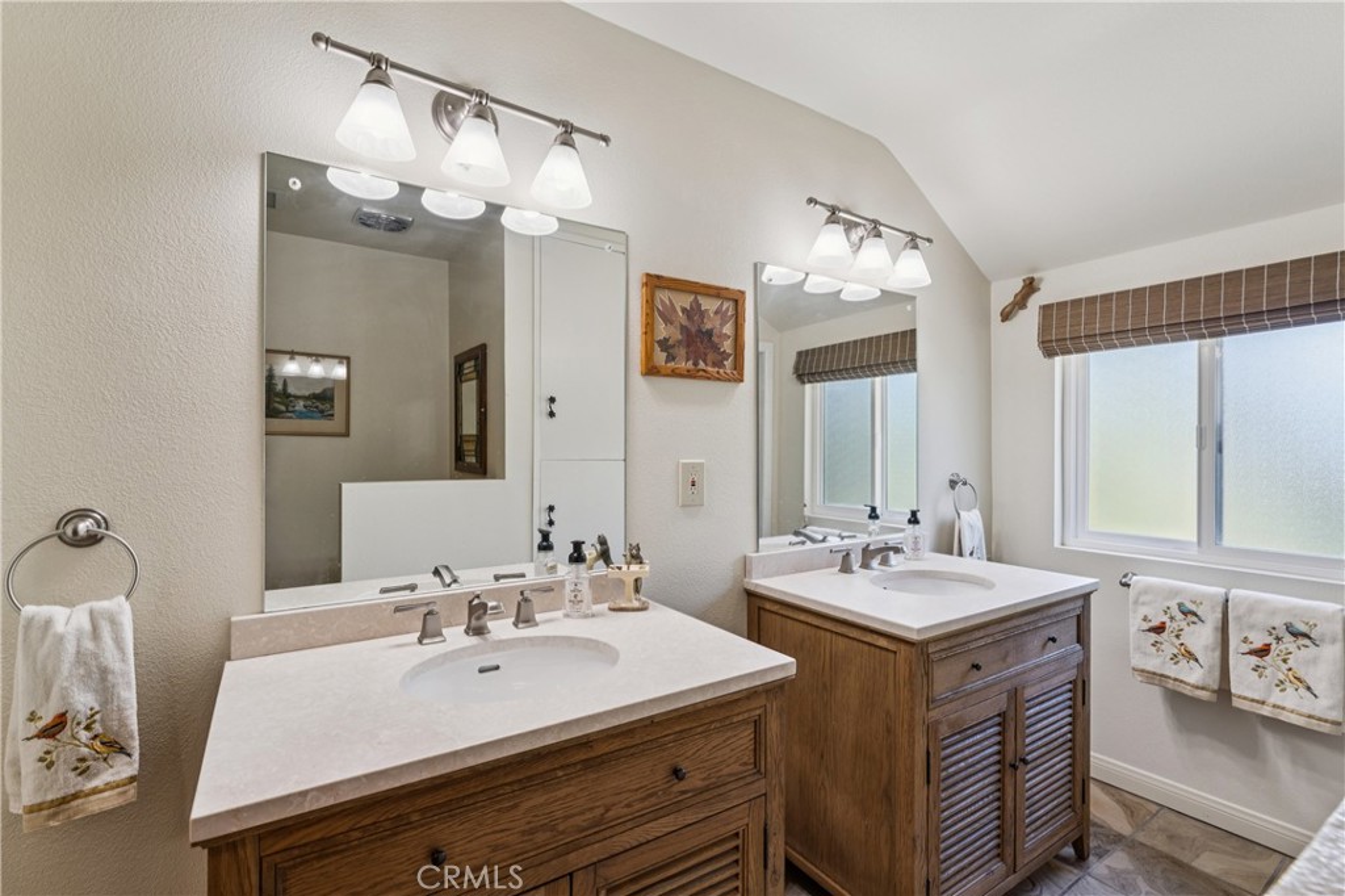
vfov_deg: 73.0
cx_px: 672
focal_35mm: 16
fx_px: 605
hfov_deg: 96.0
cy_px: 448
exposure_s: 1/2
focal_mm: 16.2
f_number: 13
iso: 100
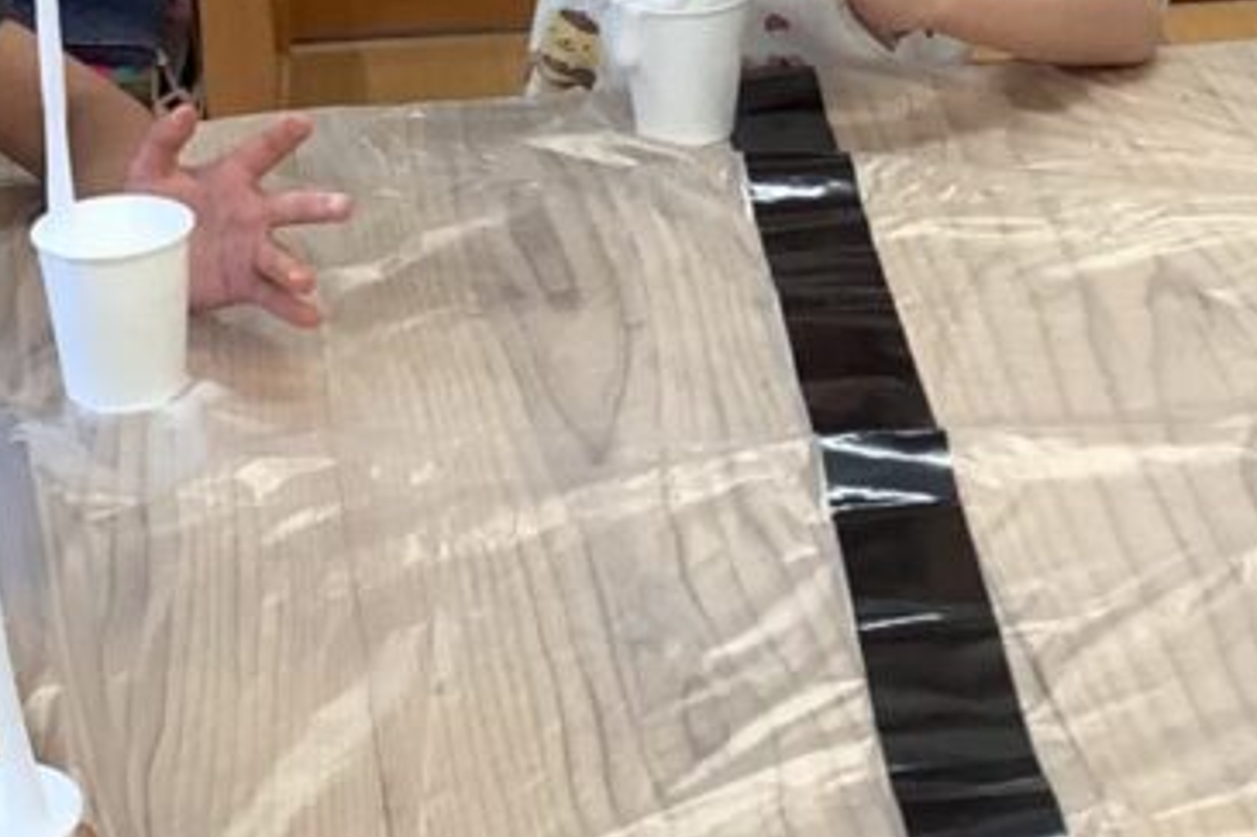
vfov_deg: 12.8
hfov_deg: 19.2
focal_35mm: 106
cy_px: 72
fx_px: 3699
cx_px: 895
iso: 80
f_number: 2.4
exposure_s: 1/50
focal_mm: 3.3
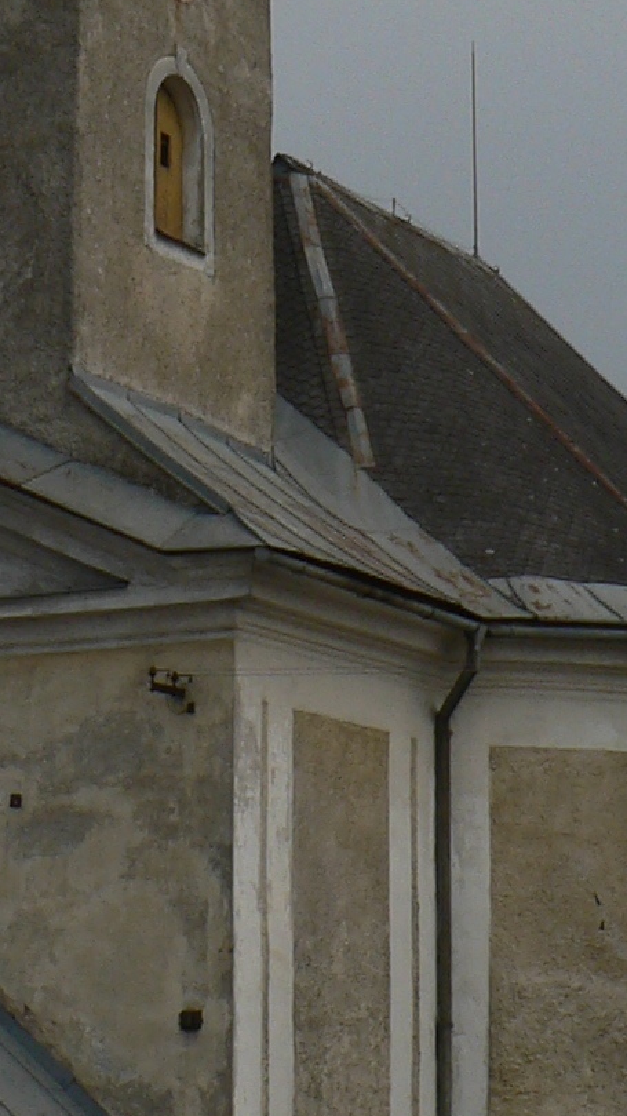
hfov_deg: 9.8
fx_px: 3669
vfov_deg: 17.2
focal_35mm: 124
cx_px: 209
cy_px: 252
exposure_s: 1/640
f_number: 5.6
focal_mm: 6
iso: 80
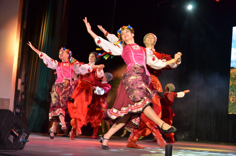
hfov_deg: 33.5
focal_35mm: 60
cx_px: 118
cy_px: 78
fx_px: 392
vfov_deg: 22.5
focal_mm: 40
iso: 2000
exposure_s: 1/200
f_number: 4.5
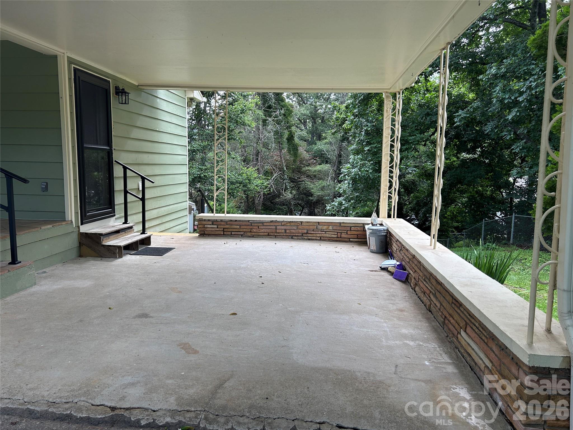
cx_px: 286
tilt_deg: -5.4
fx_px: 430
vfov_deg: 53.1
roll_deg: -0.3
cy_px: 215
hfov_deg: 67.3
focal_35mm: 26
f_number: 1.5
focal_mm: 5.7
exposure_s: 1/374
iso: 50
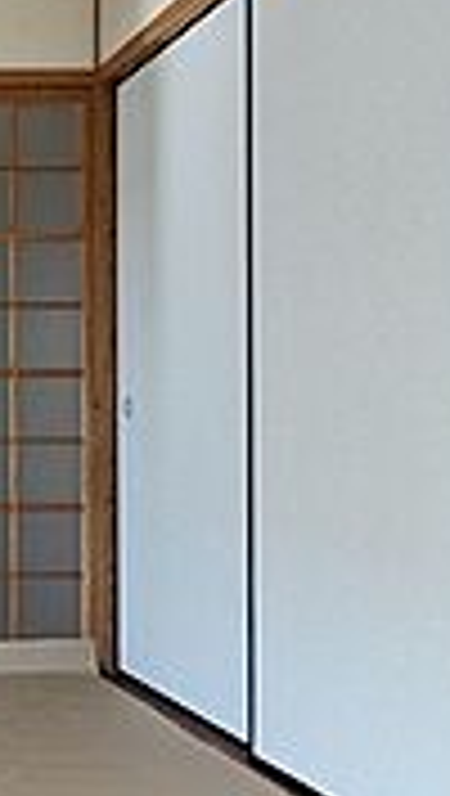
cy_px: 441
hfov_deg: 18.6
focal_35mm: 55
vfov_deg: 37.8
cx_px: -281
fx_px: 1163
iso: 98
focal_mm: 1.83
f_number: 2.2
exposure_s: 1/100
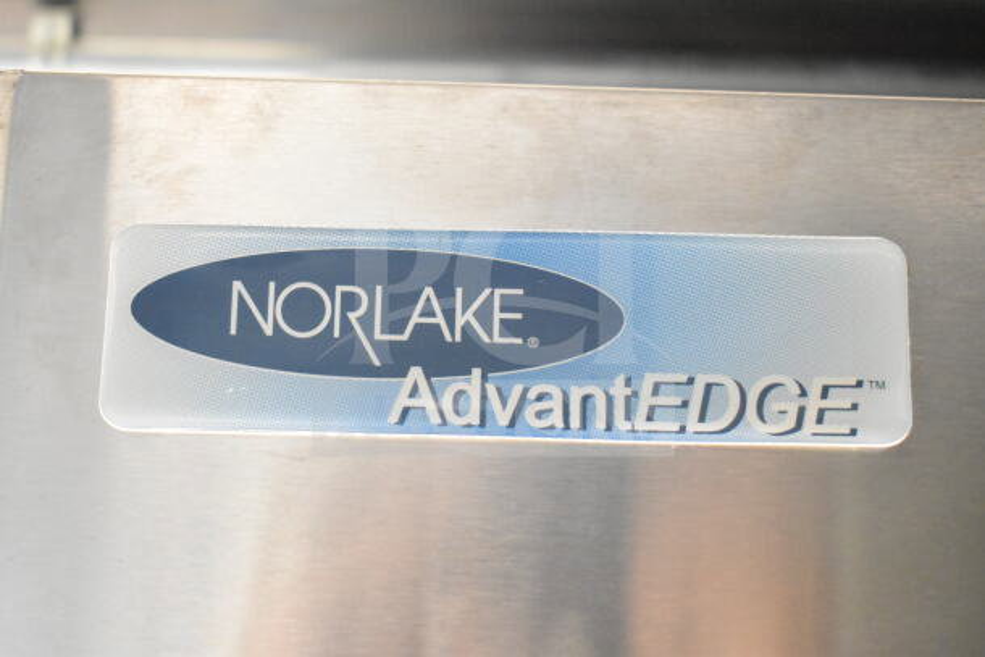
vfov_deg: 25.1
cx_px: 492
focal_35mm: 54
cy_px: 328
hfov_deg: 36.9
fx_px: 1478
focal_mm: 36
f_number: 4.8
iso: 9000
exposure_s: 1/60
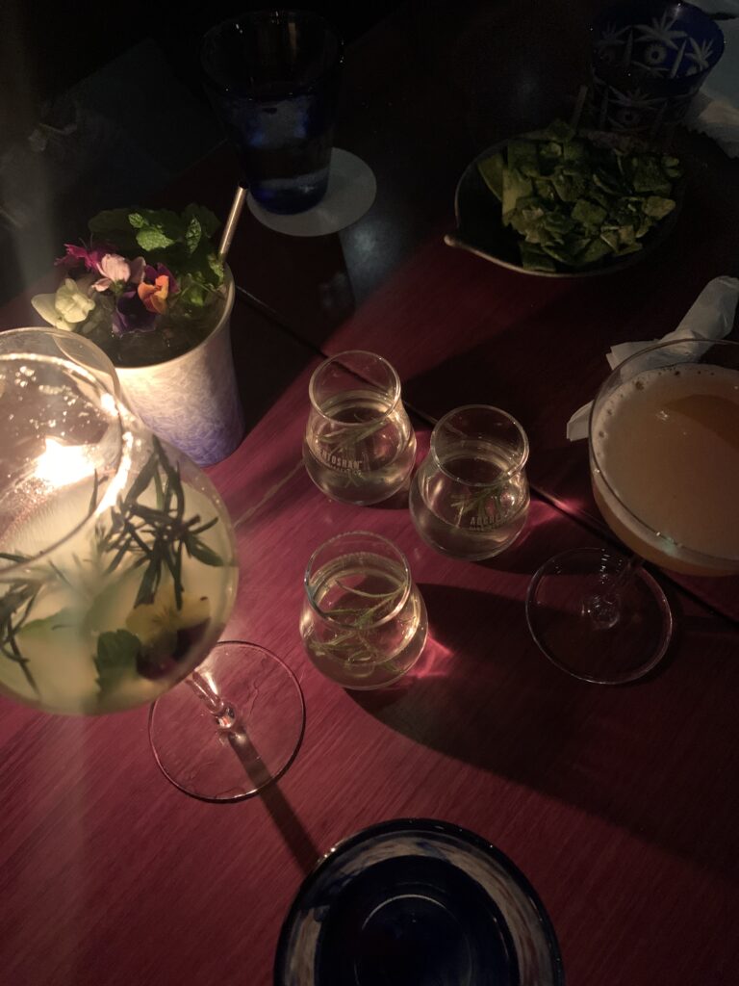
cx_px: 370
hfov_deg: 53.1
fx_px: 740
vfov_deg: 67.3
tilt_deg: -61.6
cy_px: 493
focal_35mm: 26
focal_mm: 4.25
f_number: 1.8
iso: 1000
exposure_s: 1/18
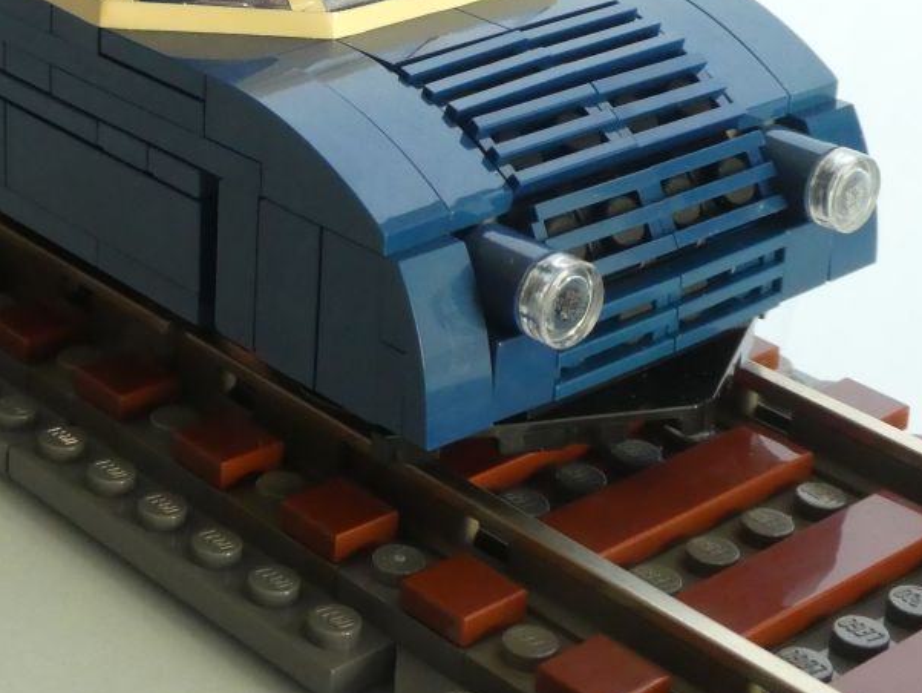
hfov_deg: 22.5
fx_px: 2265
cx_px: 96
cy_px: 3
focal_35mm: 85
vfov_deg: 17.0
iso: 640
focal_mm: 7.2
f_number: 3.8
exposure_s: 1/80
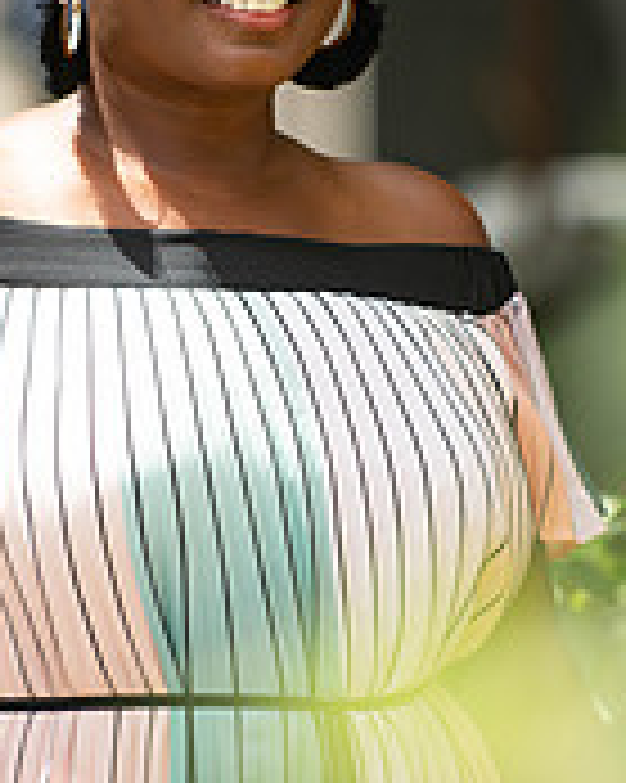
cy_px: 261
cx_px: 221
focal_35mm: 485
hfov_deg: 3.2
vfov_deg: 4.0
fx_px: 11242
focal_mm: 200
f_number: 2.8
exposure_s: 1/1250
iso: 160
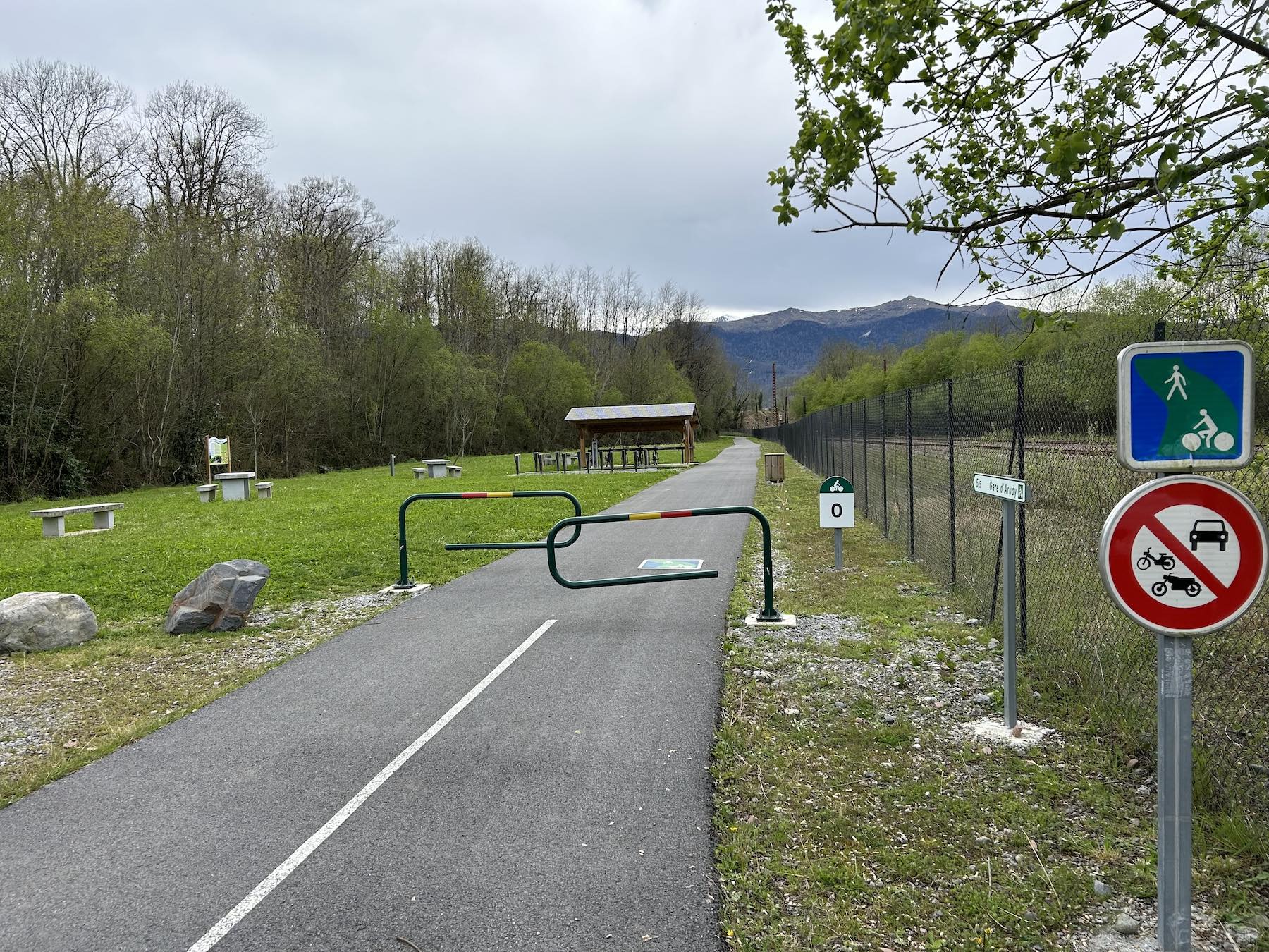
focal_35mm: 26
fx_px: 953
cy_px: 476
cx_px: 634
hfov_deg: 67.3
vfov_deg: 53.1
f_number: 1.5
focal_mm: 5.7
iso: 50
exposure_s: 1/2994
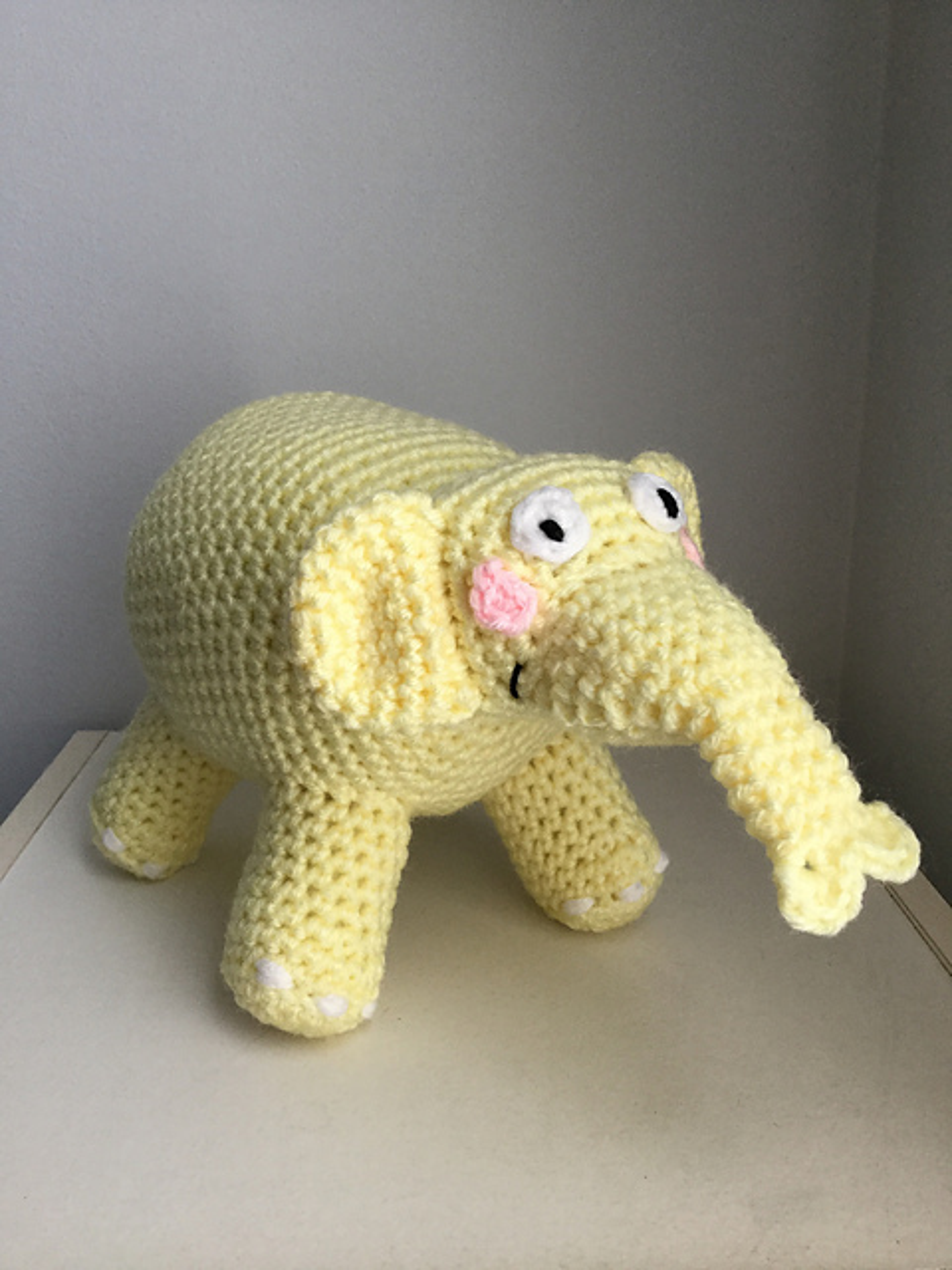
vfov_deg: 58.4
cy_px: 635
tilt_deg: -18.0
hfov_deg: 45.4
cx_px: 476
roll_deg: +1.5
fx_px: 1137
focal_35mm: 31
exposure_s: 1/30
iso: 80
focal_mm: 3.3
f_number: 2.4
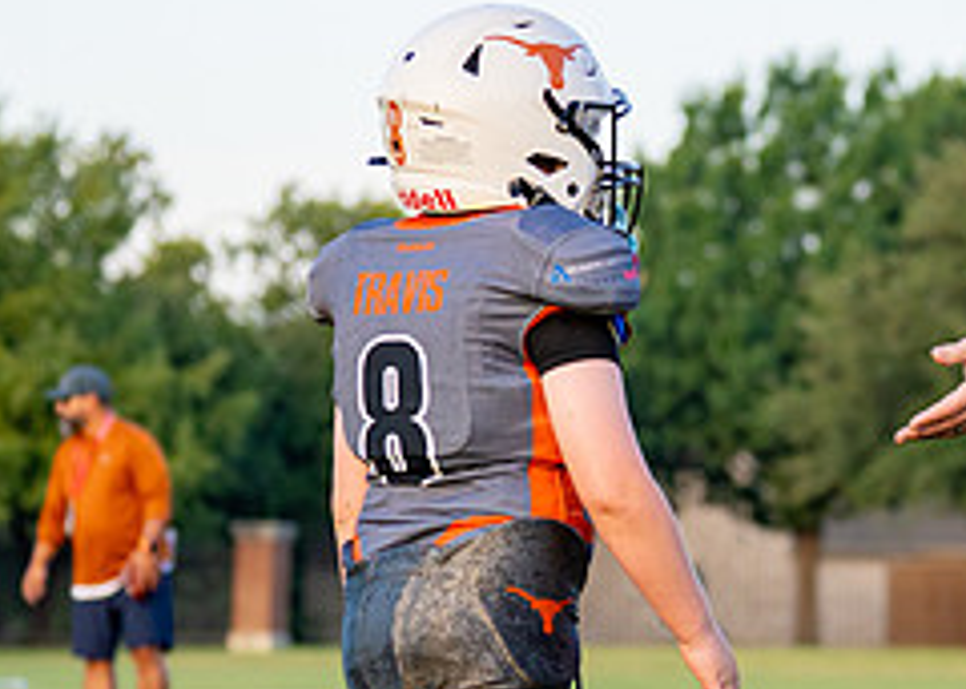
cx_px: 857
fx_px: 5757
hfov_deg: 9.6
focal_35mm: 210
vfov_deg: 6.8
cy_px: 402
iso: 640
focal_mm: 70
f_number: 2.8
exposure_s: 1/1250
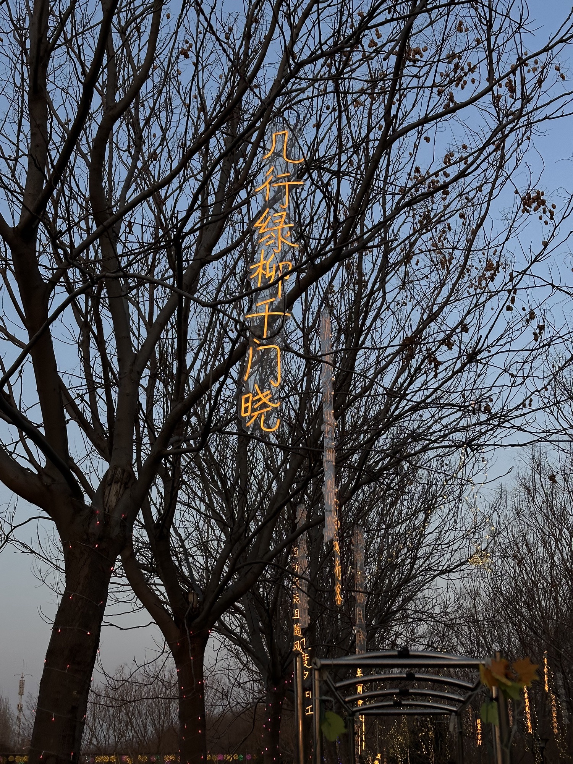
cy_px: 382
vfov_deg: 39.7
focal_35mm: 48
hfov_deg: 30.3
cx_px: 286
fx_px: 1059
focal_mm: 6.86
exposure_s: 1/1565
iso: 64
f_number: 1.78
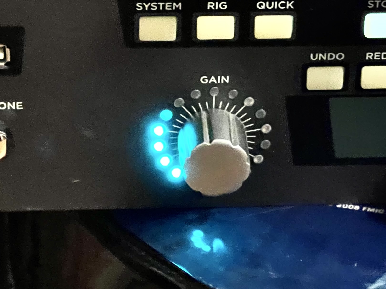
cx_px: 210
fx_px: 1784
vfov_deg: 9.2
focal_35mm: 160
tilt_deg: -29.6
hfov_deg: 12.3
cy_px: -22
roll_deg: -2.2
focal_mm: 7.5
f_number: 2.2
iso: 1250
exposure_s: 1/25
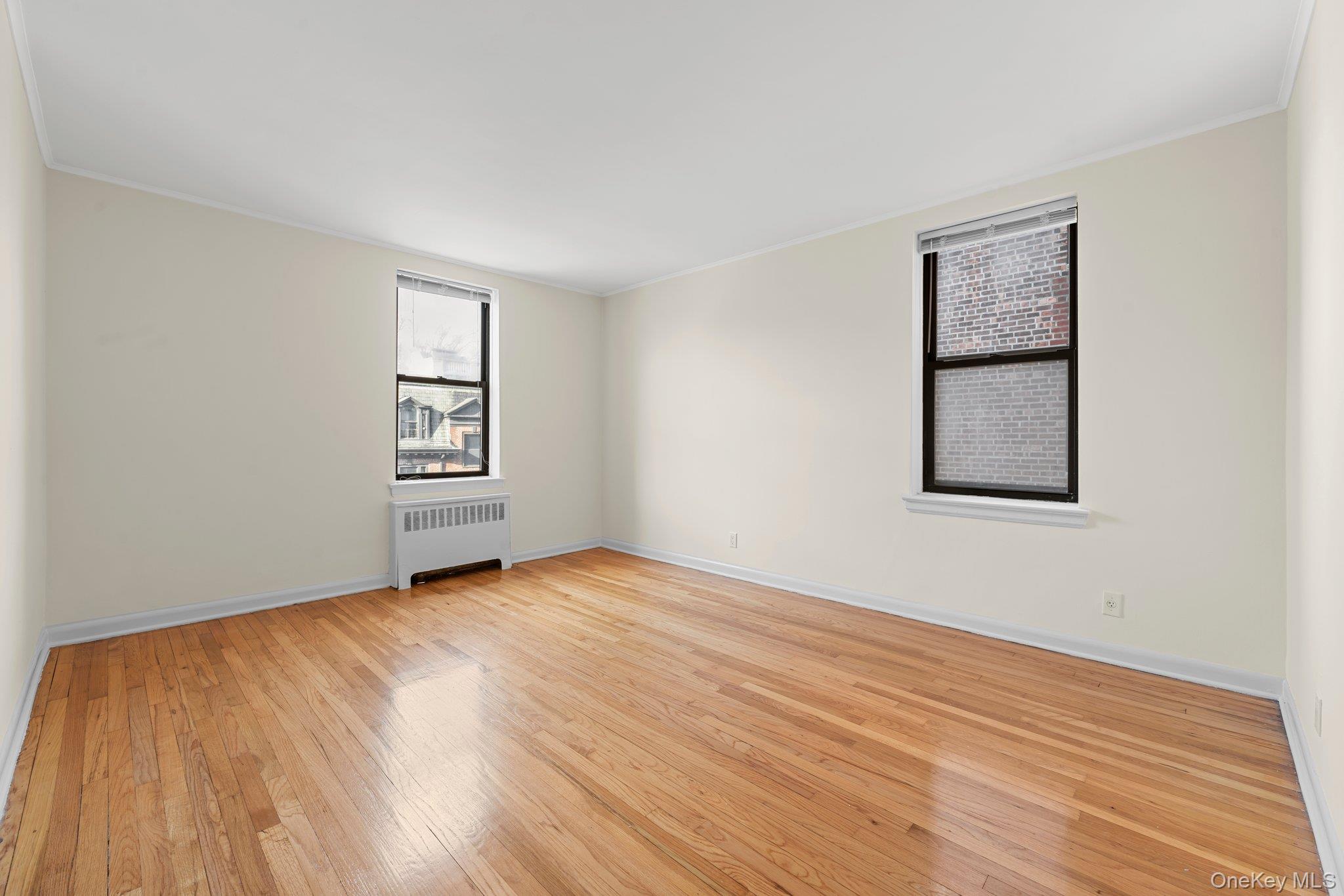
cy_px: 448
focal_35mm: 14
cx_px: 672
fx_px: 523
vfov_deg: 81.2
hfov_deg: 104.3
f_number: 10
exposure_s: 1
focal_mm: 14
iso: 200
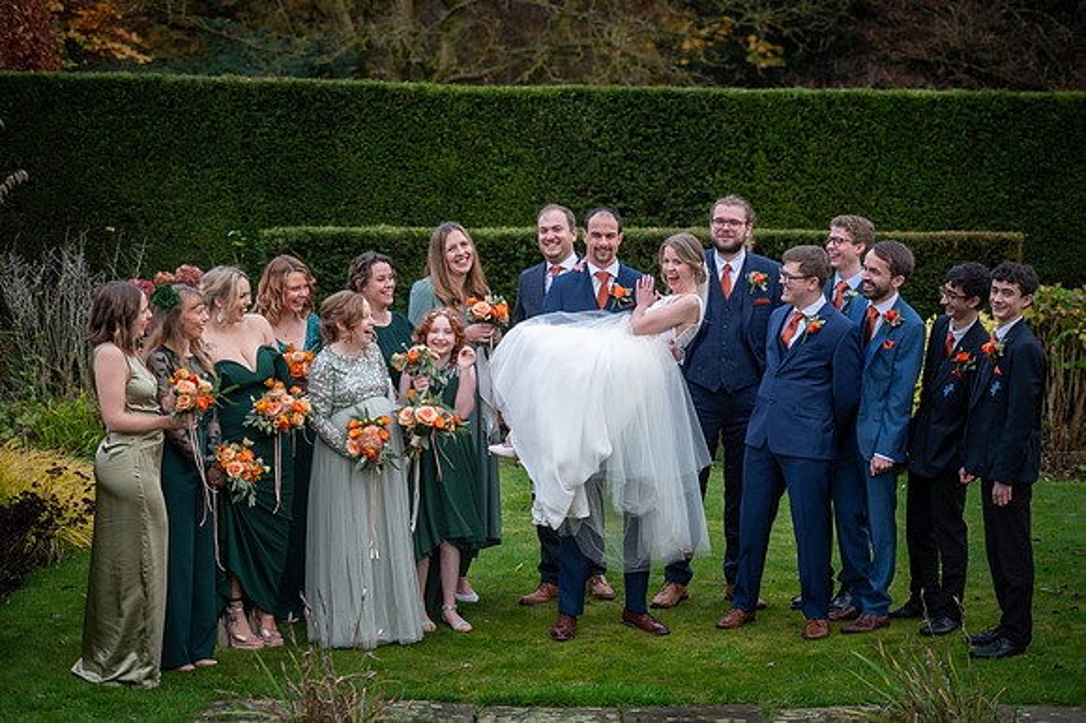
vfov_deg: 15.9
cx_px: 543
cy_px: 362
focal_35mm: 86
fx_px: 2593
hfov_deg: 23.7
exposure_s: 1/250
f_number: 2.8
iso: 800
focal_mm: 86
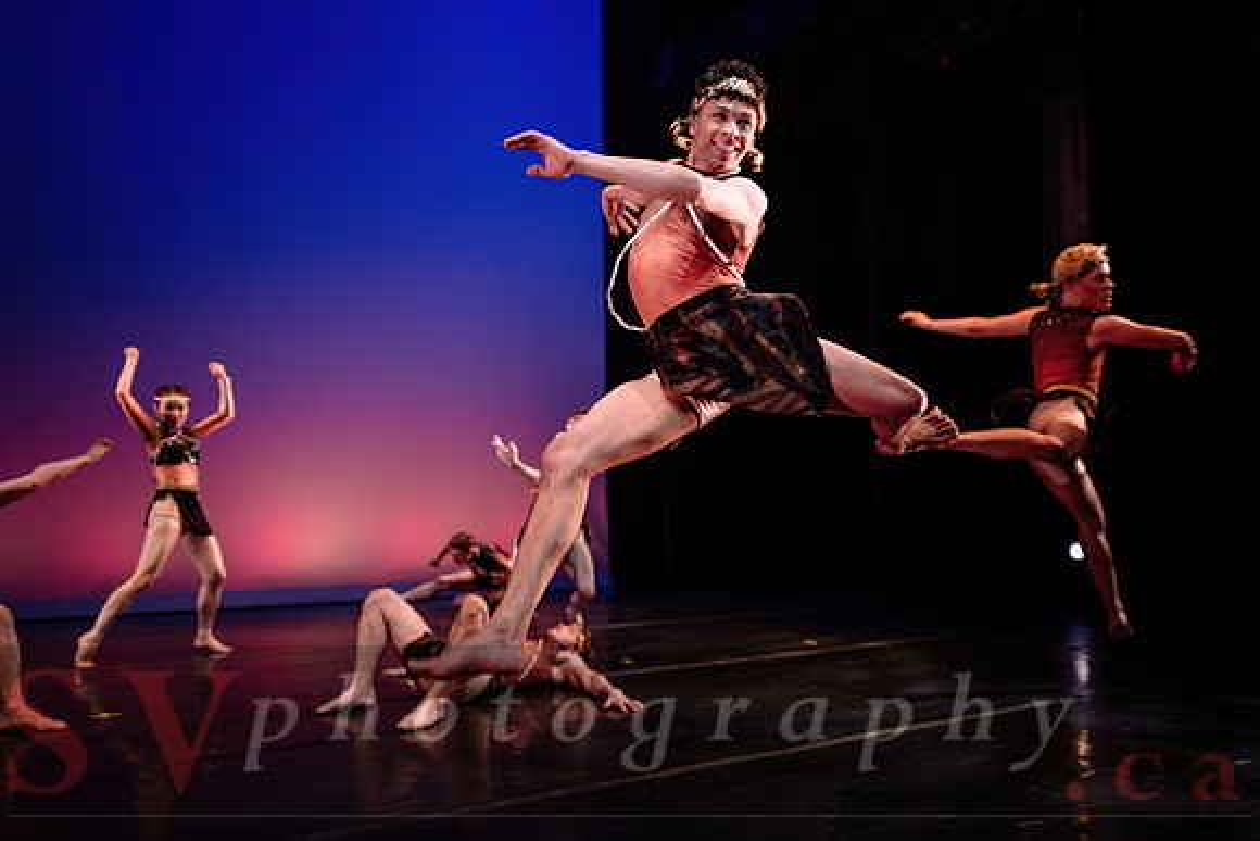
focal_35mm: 26
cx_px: 680
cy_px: 454
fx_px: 907
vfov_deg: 49.7
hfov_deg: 69.4
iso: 1000
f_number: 1.4
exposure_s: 1/640
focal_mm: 24
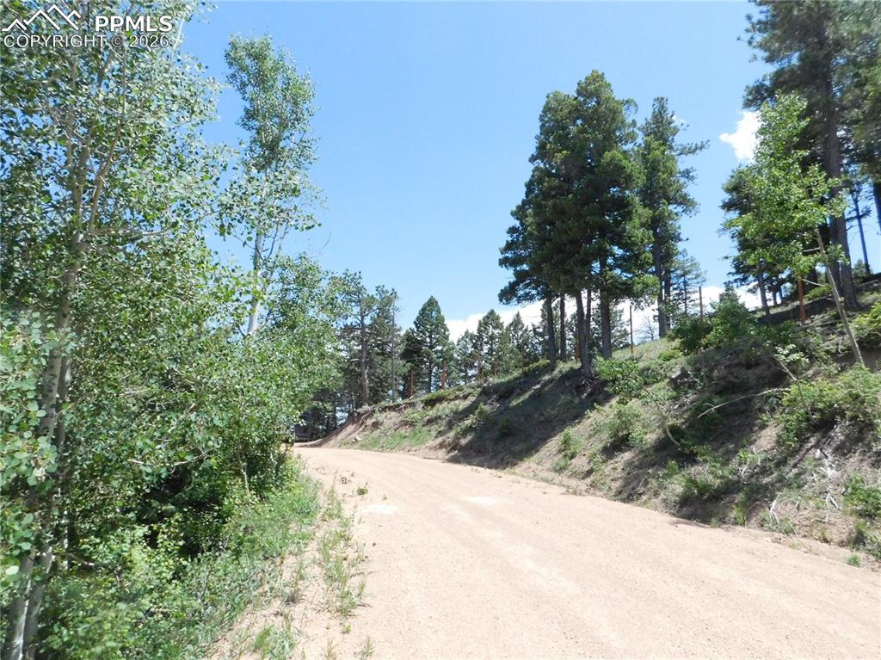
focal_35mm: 23
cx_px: 440
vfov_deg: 58.8
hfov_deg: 74.0
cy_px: 330
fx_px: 585
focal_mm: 4
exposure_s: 1/1500
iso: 800
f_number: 6
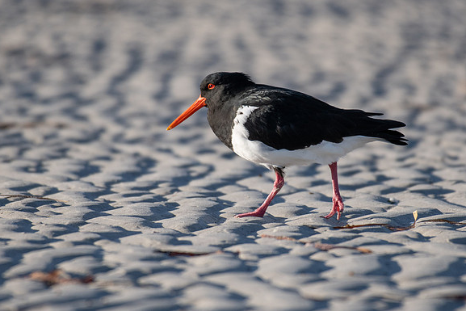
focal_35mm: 975
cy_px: 136
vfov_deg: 1.4
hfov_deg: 2.1
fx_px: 12623
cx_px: 254
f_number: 5.6
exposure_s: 1/1250
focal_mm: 500
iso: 250
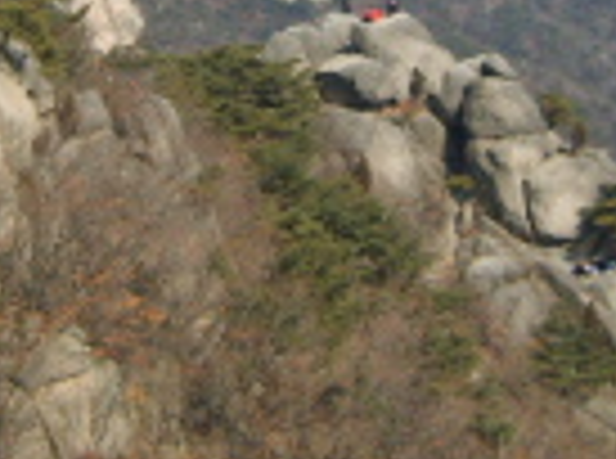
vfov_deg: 8.9
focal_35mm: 164
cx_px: 229
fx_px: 2911
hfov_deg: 12.1
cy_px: -22
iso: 50
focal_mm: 7.4
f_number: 7.1
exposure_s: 1/250
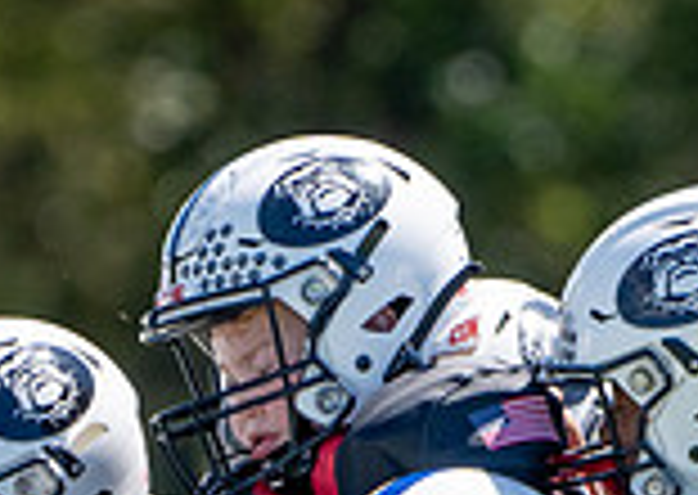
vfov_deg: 0.6
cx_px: 644
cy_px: 806
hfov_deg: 0.9
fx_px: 45654
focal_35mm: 2308
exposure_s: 1/1250
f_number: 5.6
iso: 320
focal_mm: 400
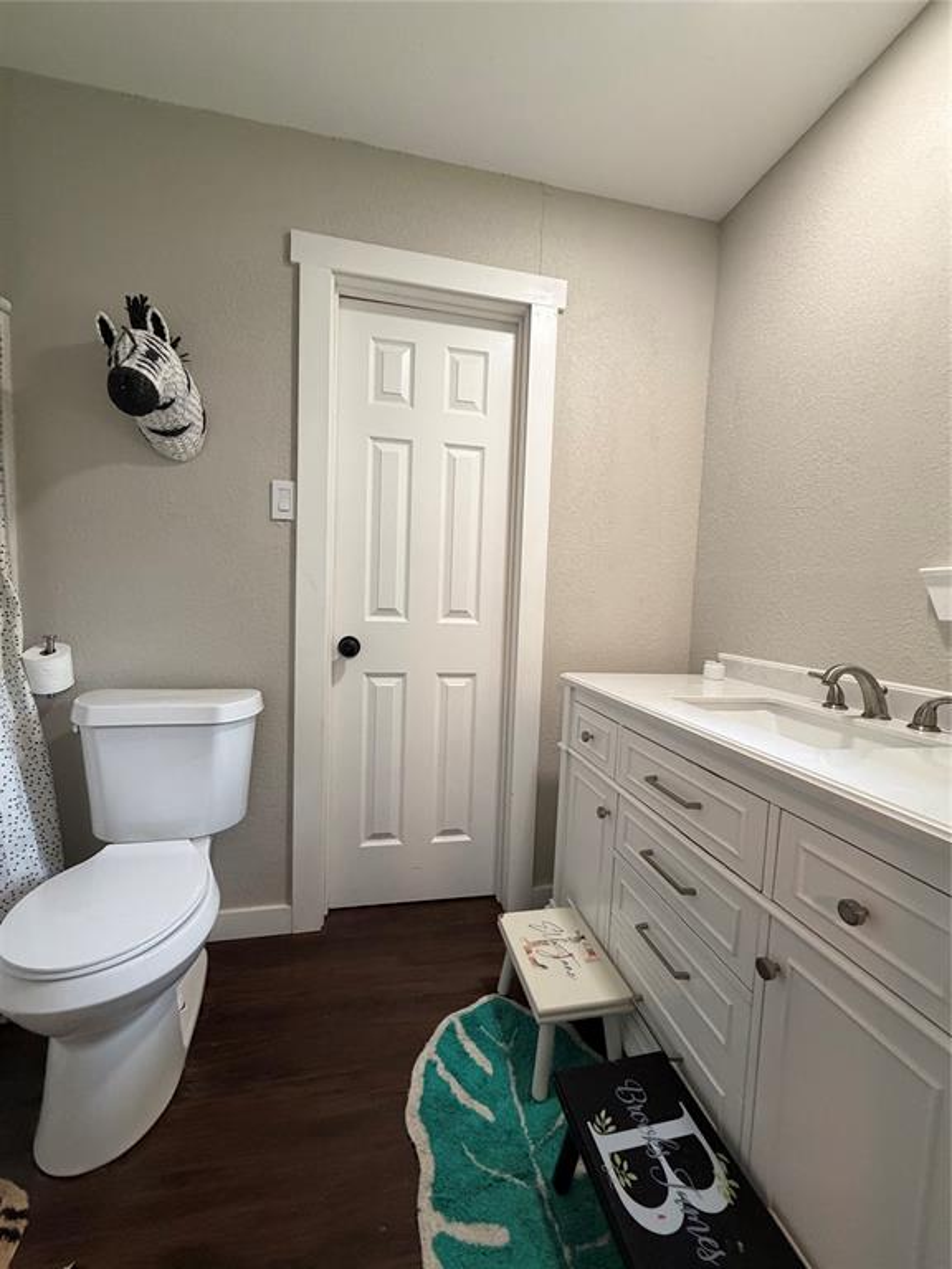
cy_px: 634
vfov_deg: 102.1
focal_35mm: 14
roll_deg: -1.4
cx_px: 476
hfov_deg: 85.7
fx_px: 513
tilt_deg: -3.9
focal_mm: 2.22
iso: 320
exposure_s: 1/60
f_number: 2.2
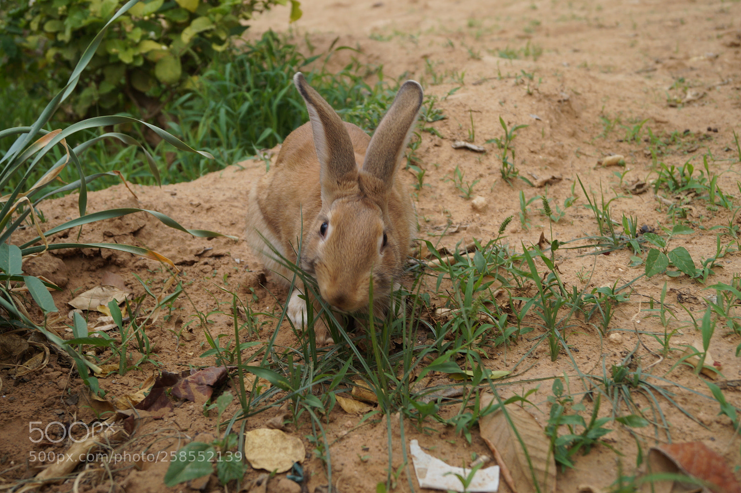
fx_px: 802
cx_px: 370
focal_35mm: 39
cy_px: 246
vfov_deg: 34.2
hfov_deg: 49.6
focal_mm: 26
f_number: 5
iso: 100
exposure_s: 1/200
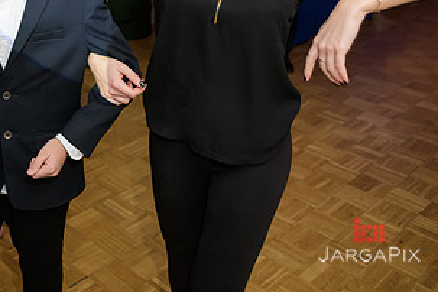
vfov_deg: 27.8
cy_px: 14
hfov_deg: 39.4
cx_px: 38
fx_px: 560
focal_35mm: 46
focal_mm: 24
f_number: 3.2
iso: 800
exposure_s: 1/125
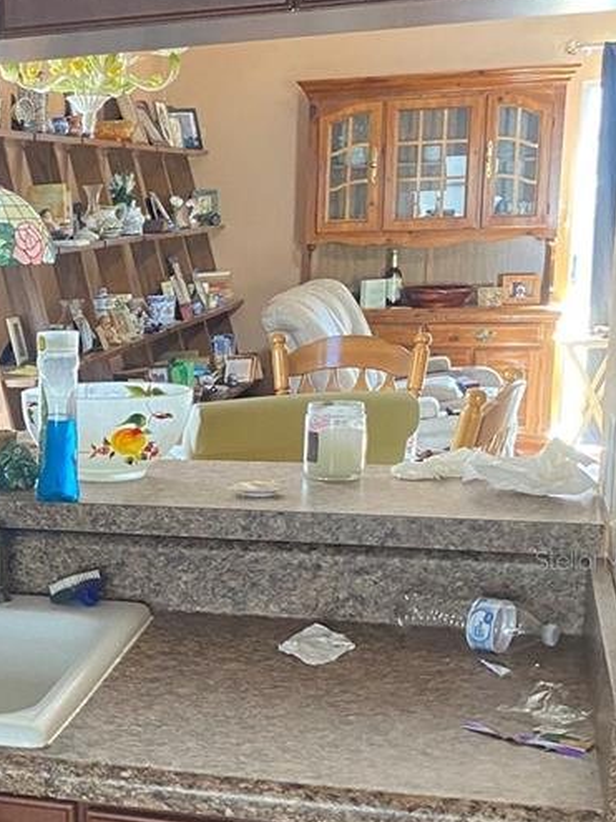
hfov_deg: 21.8
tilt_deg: -13.1
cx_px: -95
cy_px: 560
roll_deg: +2.0
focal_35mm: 63
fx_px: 1495
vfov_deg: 30.5
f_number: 1.8
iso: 500
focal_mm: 4.25
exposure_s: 1/49
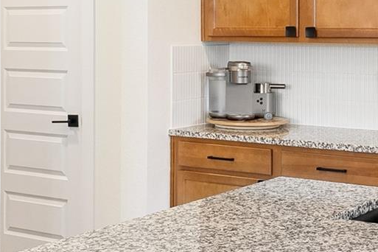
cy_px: 115
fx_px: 819
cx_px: 83
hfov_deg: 25.6
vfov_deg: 17.5
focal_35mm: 78
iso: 400
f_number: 8
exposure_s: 1/15
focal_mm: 17
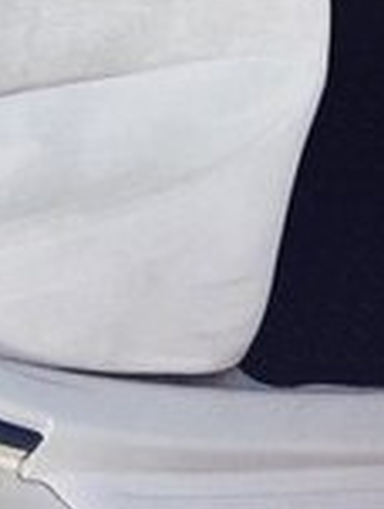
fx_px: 1399
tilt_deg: -31.7
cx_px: 138
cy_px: -209
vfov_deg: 18.7
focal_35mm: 95
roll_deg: -9.2
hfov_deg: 15.6
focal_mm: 4.15
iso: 50
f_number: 2.2
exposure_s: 1/100
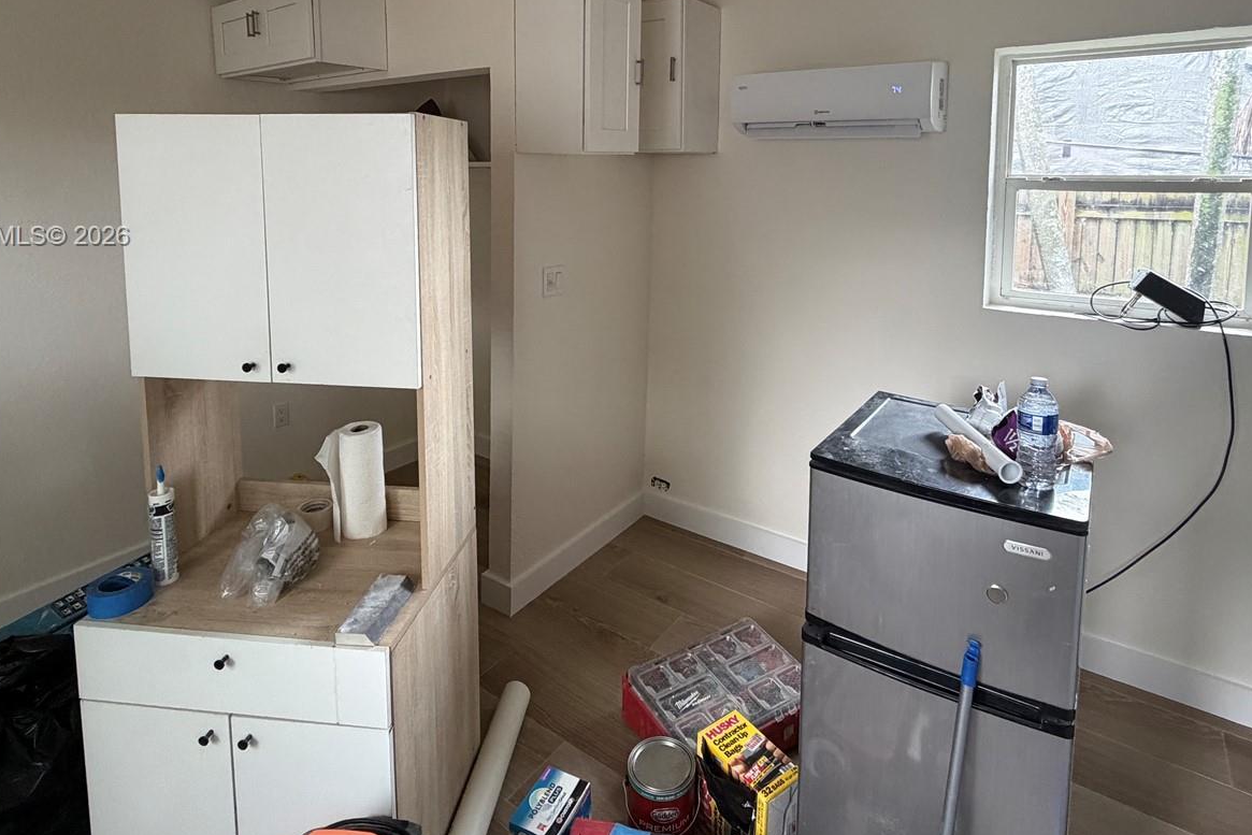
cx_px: 654
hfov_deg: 83.9
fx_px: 696
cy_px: 237
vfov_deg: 59.5
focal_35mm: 20
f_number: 2.2
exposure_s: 1/76
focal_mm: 2.22
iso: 320
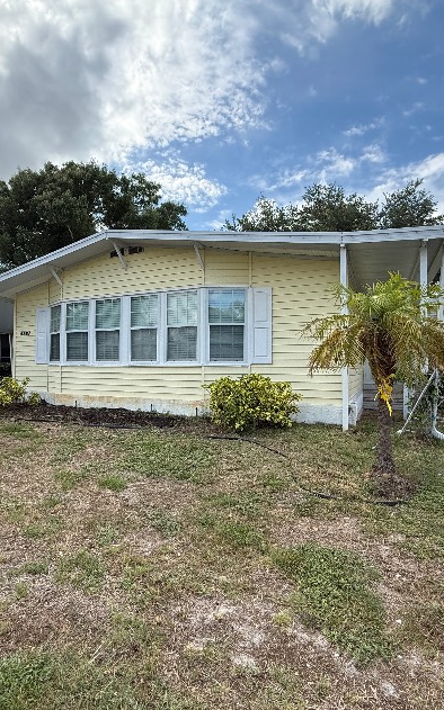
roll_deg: +0.0
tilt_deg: +2.5
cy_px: 355
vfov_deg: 85.1
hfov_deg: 59.3
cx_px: 184
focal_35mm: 20
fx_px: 387
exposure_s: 1/1189
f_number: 2.2
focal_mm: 2.22
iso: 64
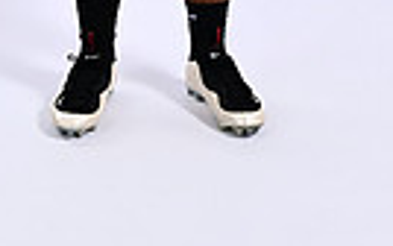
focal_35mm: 154
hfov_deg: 13.6
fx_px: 1651
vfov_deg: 7.8
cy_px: -375
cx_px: 164
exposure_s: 1/200
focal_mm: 45
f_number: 6.3
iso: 160
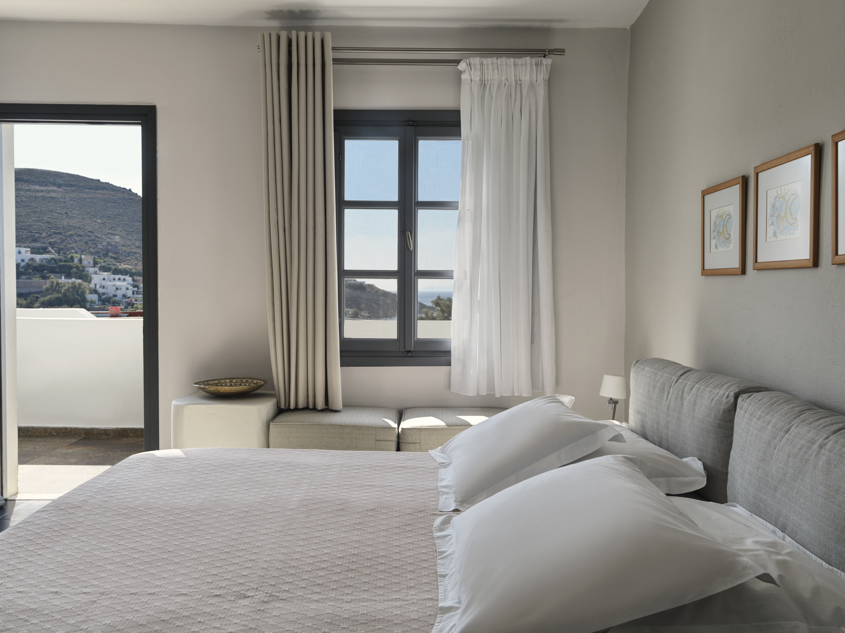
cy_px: 316
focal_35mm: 30
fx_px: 732
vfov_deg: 46.8
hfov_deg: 60.0
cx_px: 422
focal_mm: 38
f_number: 11
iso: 200
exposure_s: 1/30
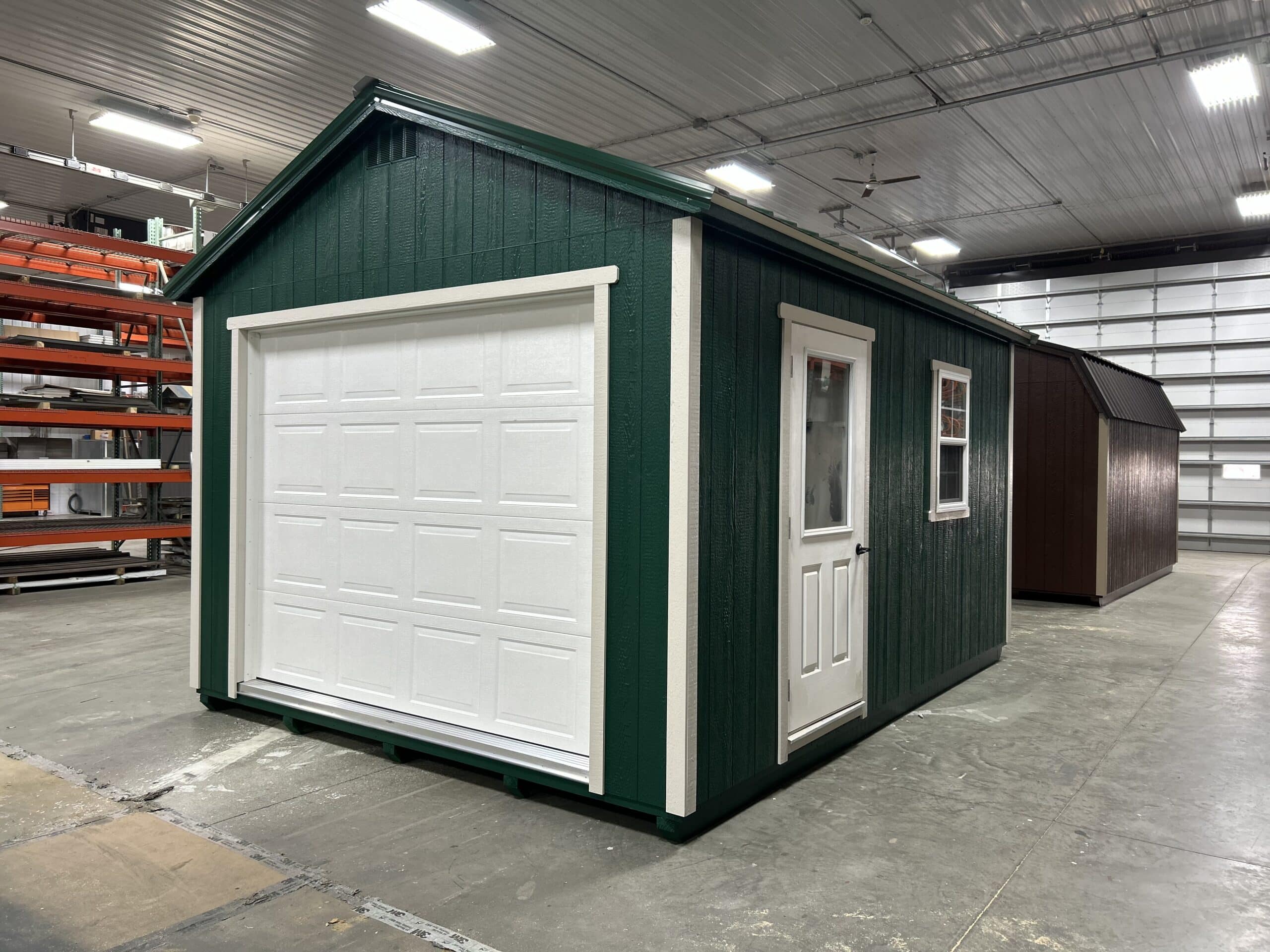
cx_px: 635
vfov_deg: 53.1
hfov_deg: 67.3
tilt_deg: -0.8
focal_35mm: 26
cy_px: 476
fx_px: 954
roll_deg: -0.2
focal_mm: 5.7
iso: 64
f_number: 1.5
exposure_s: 1/60
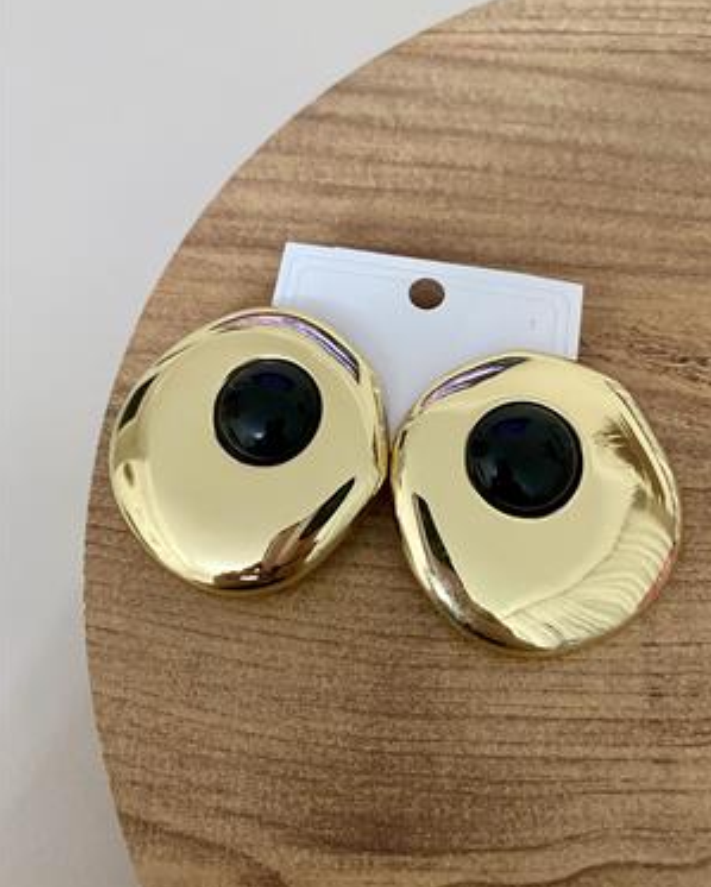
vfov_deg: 64.0
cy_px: 444
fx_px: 709
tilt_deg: -66.1
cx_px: 361
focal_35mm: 27
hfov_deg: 53.2
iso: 500
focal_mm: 4.25
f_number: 1.8
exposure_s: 1/25
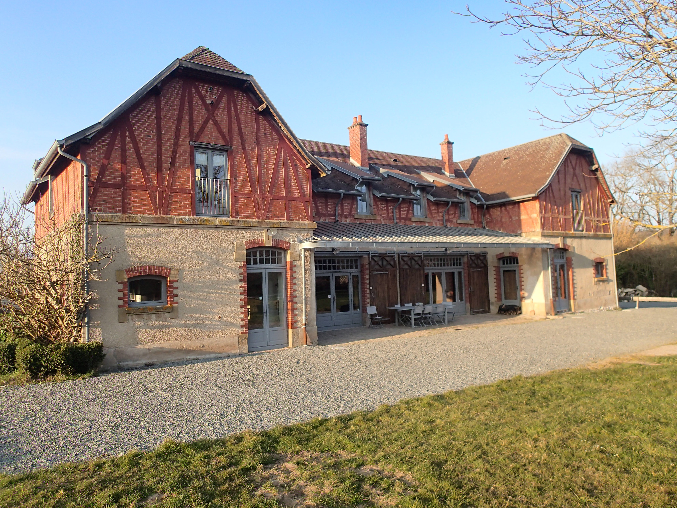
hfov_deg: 69.4
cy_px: 254
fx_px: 489
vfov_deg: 54.9
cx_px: 338
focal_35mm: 25
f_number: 2.8
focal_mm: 4.5
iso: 100
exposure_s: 1/400
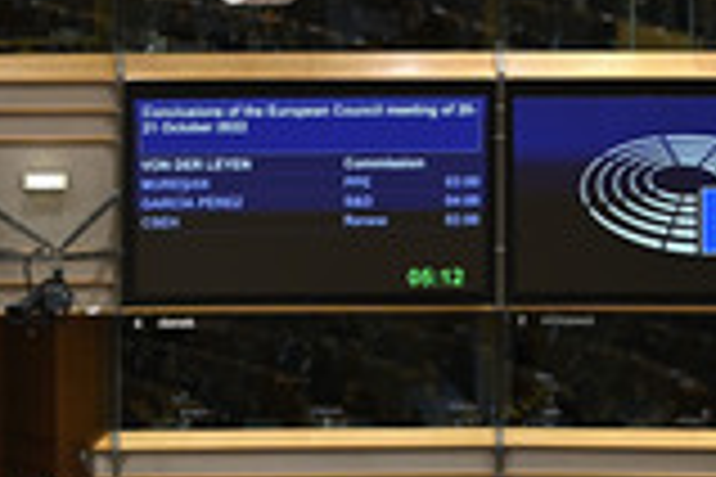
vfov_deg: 6.9
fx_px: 3938
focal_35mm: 198
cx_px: -115
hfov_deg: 10.2
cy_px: 639
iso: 1250
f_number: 2.8
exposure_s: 1/640
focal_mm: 70
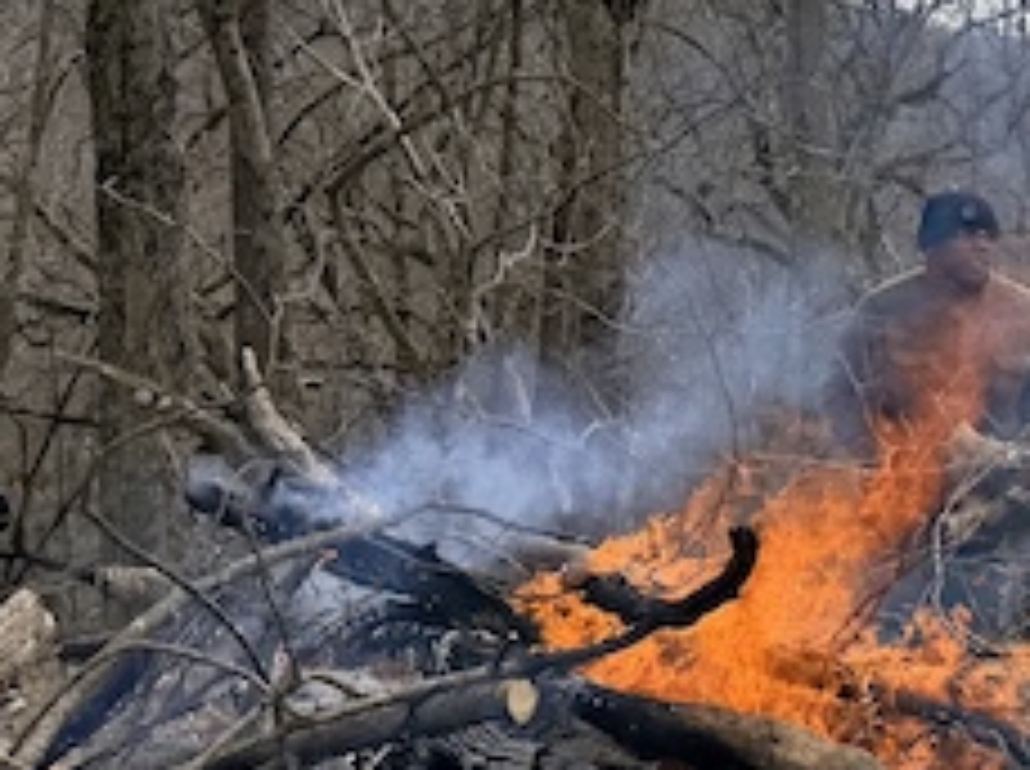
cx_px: 1030
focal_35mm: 84
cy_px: 387
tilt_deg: -6.3
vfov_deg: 17.5
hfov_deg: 22.4
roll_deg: -0.5
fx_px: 2495
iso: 80
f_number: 1.78
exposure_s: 1/4405
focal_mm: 6.76
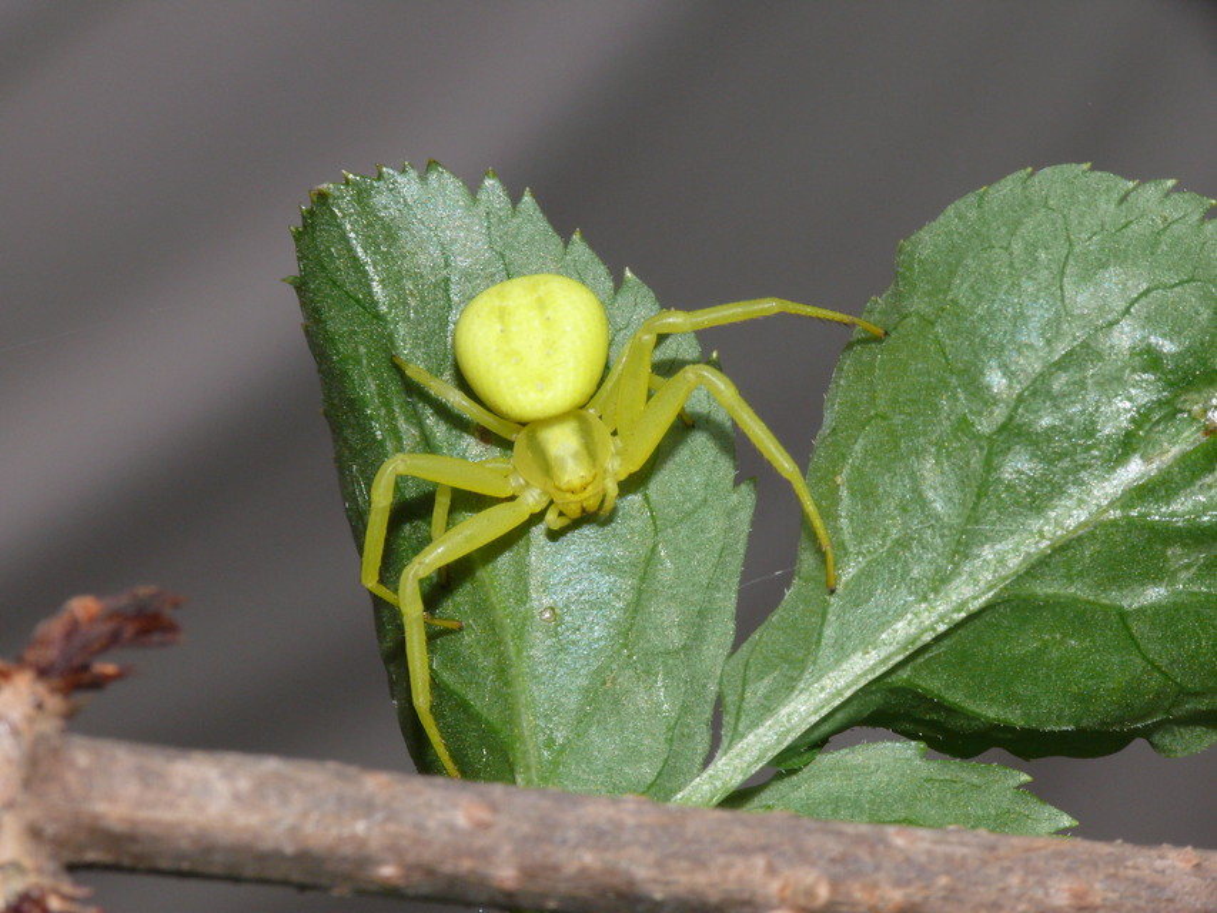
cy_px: 456
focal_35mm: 181
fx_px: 6364
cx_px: 608
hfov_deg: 10.9
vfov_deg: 8.2
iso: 200
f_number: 11
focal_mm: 38.2
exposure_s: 1/250
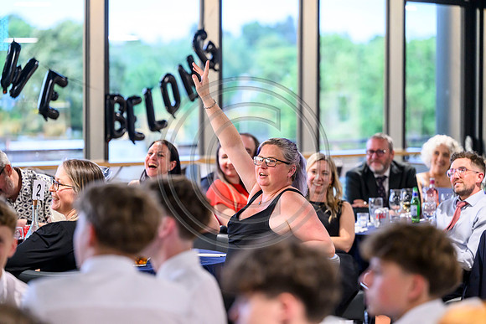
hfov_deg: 14.7
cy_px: 162
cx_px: 243
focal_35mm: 140
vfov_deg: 9.8
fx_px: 1890
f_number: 3.2
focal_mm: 140
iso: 5000
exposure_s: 1/160
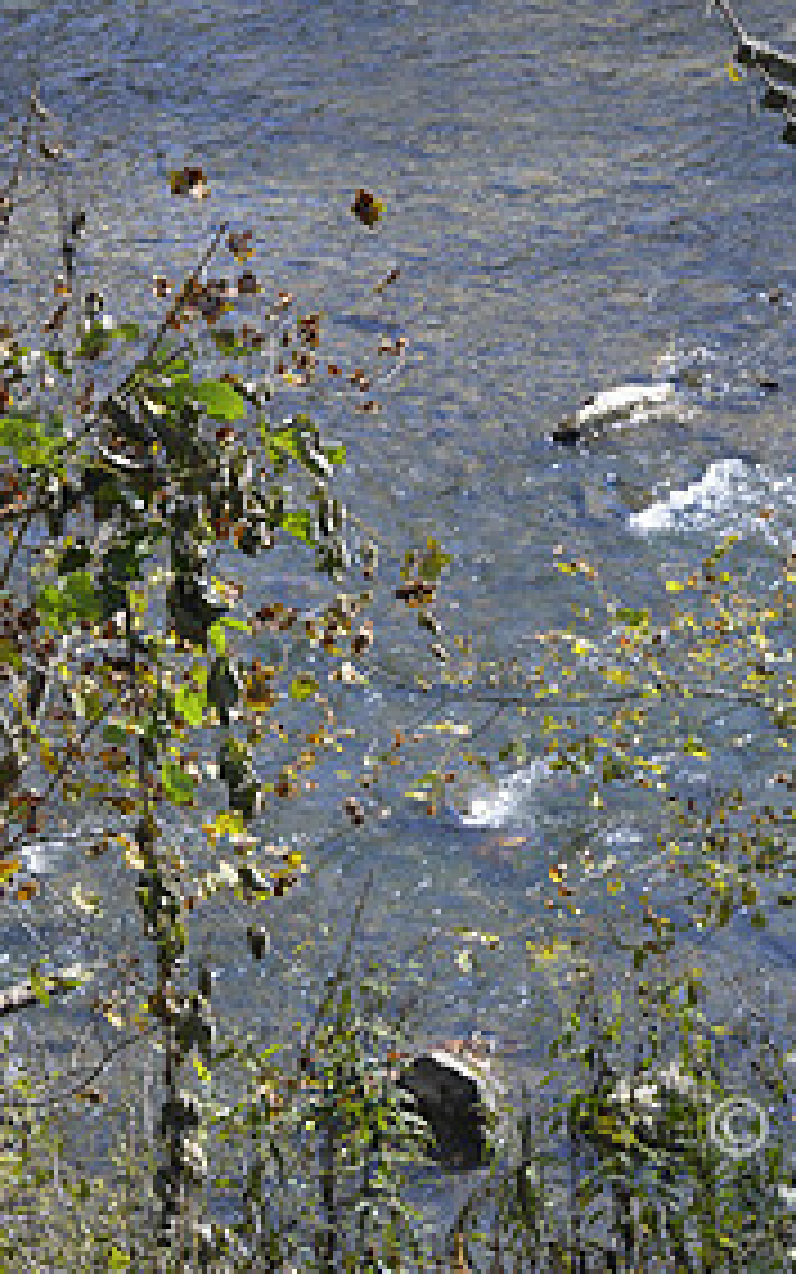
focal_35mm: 188
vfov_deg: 11.1
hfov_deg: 7.0
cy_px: 126
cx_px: 722
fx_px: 6522
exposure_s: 1/125
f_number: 10
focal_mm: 90
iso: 320
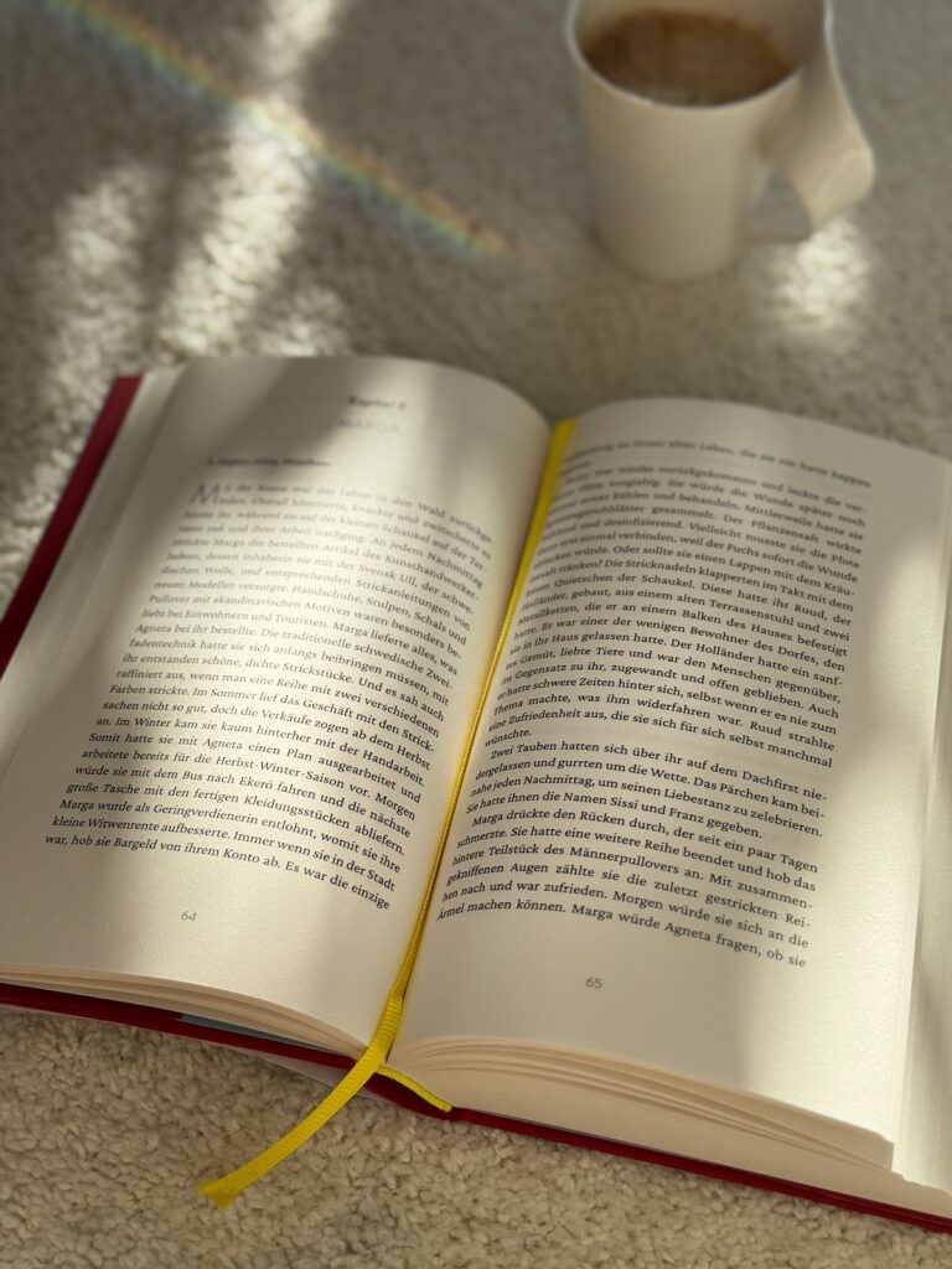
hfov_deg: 30.3
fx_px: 1760
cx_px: 476
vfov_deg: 39.7
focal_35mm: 48
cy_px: 634
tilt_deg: -52.0
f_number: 1.78
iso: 64
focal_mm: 6.76
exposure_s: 1/2331
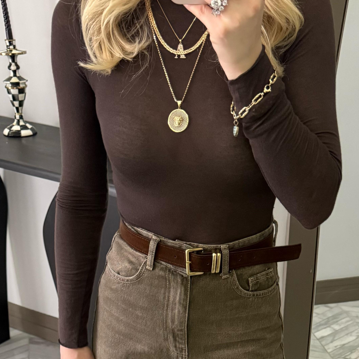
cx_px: 192
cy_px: 410
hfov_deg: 30.0
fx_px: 669
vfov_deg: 27.2
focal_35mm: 57
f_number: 1.78
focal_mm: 6.76
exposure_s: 1/60
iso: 500
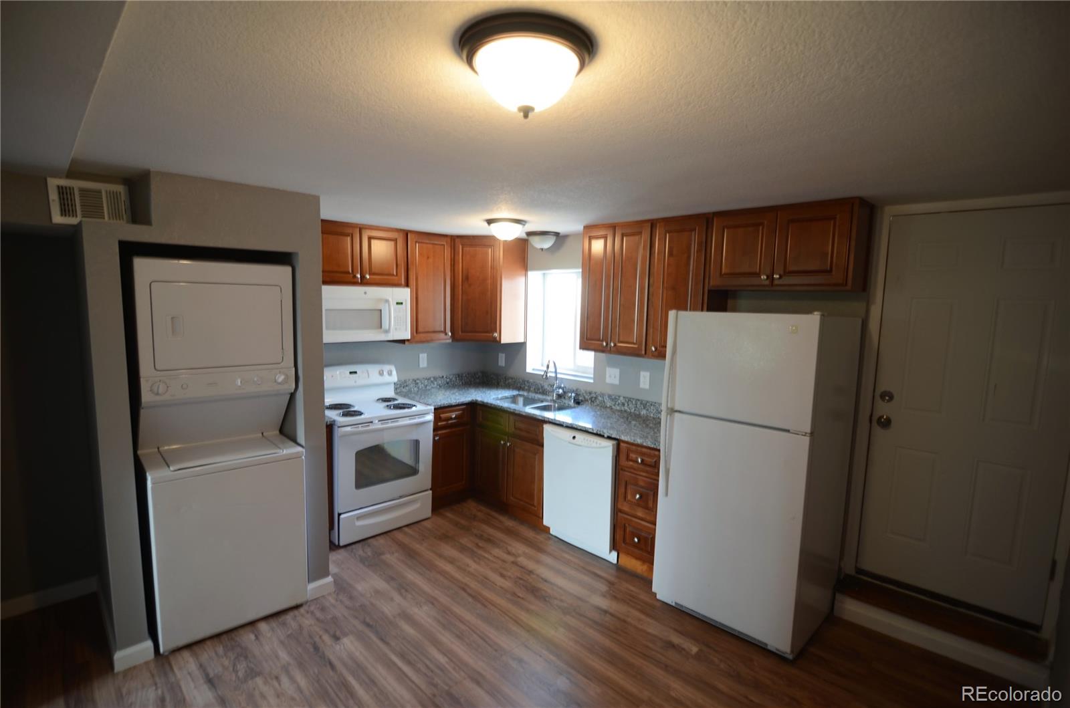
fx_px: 489
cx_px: 535
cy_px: 354
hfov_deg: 95.1
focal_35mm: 16
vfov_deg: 71.8
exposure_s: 1/6
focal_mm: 11
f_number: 2.8
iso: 100
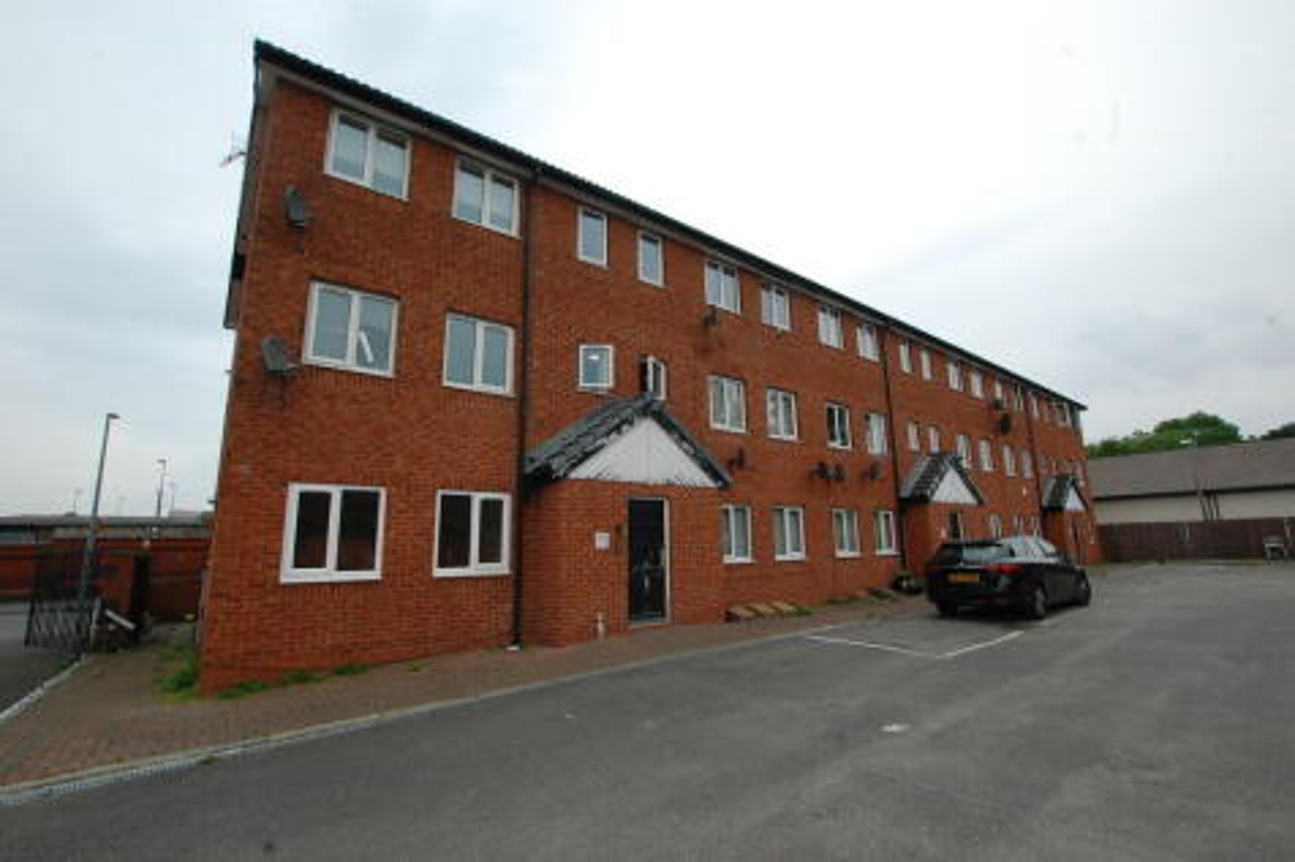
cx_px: 648
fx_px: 539
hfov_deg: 100.4
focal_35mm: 15
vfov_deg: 77.3
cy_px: 431
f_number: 9
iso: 400
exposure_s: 1/320
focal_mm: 10
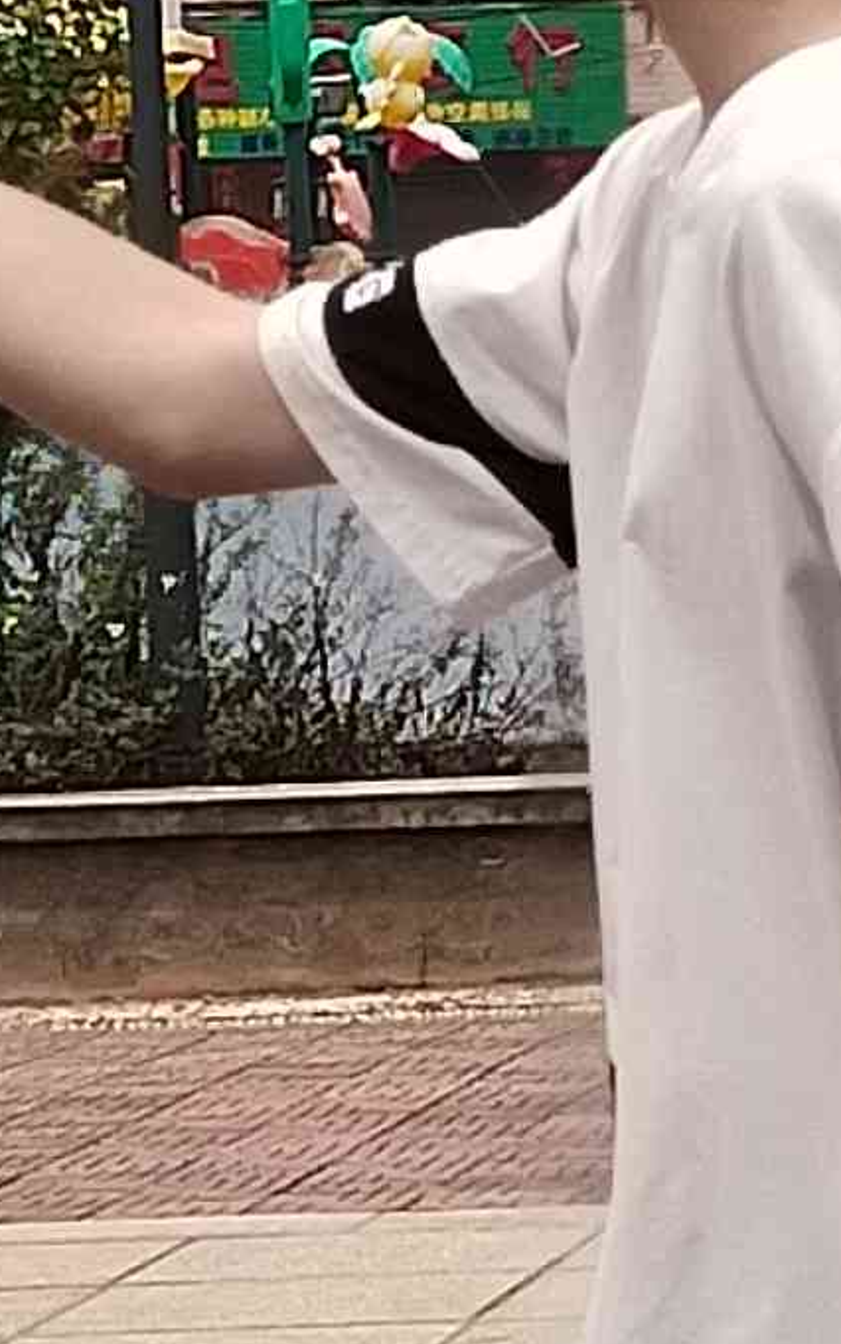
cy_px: 933
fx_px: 8686
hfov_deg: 5.5
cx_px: 602
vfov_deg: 8.8
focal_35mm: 237
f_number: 1.9
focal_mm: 5.52
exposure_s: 1/2000
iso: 297
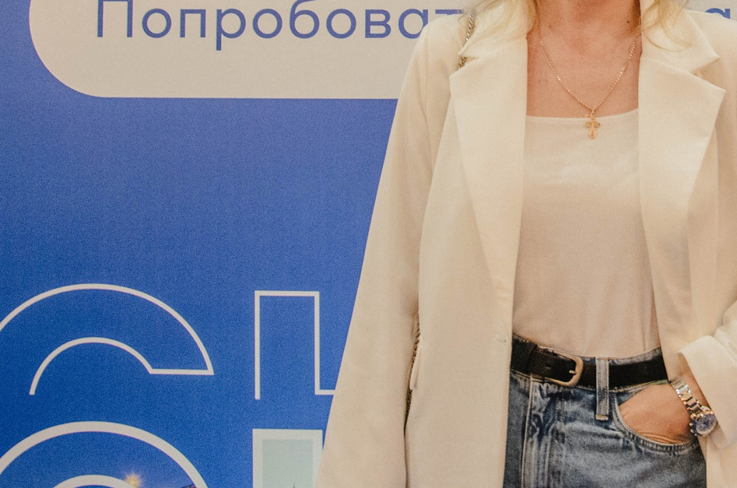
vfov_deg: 18.0
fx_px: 1491
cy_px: -41
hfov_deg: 27.1
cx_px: 610
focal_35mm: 73
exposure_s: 1/50
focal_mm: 18
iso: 800
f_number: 4.5
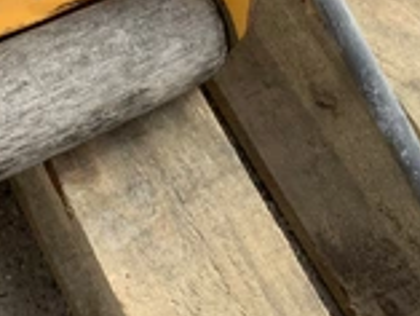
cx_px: 45
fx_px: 959
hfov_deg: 24.0
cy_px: 96
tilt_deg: -57.4
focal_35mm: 79
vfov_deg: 18.6
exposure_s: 1/791
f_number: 2.4
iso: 25
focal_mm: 3.3
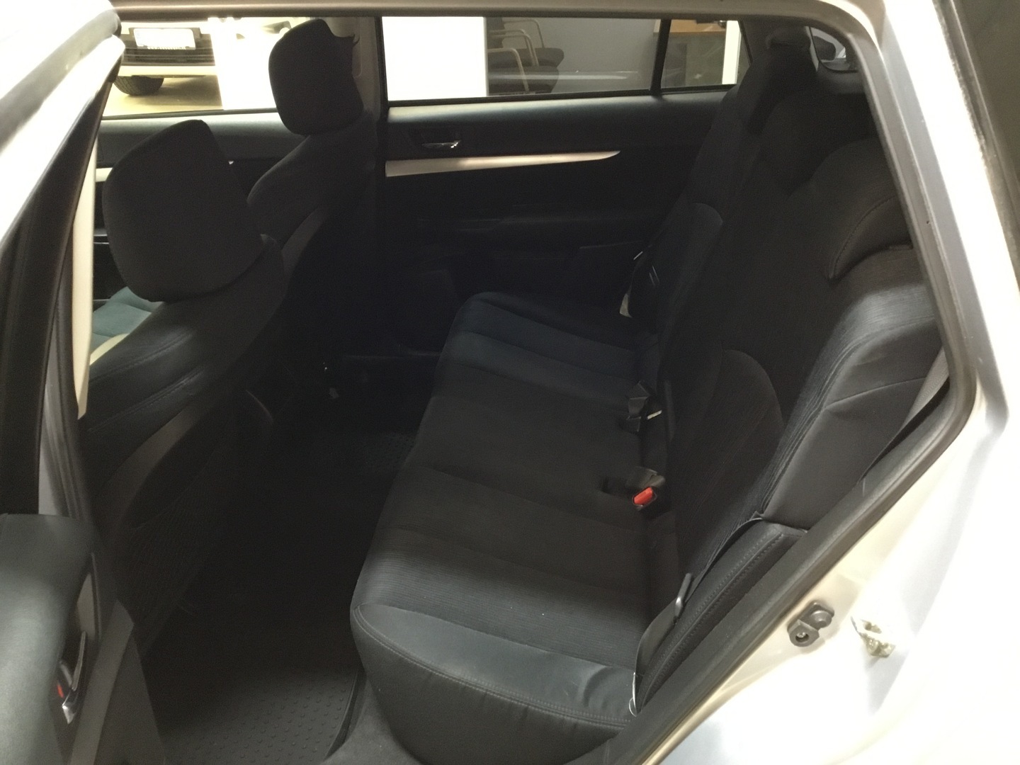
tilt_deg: -28.6
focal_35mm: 31
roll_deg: +2.5
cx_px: 510
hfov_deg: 58.4
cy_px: 382
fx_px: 913
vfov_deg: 45.4
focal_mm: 3.3
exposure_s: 1/17
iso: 400
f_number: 2.4
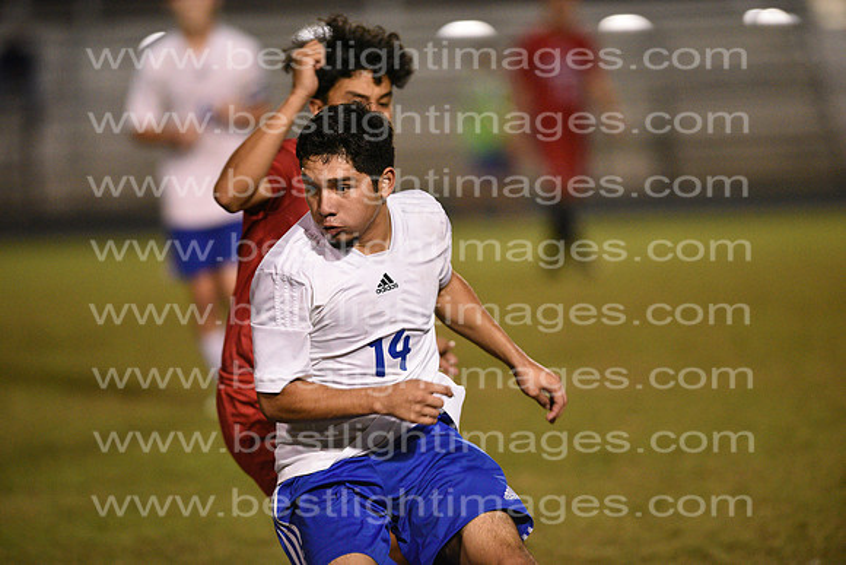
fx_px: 7051
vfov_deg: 4.6
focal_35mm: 300
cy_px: 282
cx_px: 423
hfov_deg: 6.9
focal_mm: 300
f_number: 3.2
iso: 8000
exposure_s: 1/800
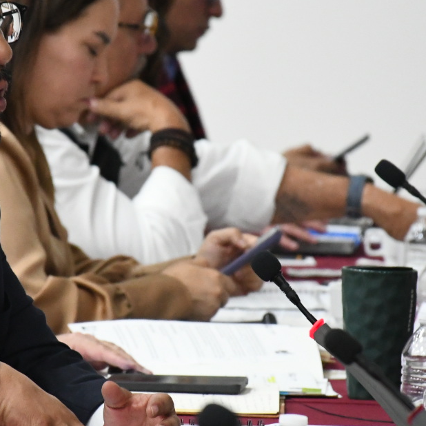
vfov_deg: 3.7
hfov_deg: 3.7
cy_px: 188
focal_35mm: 468
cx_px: 152
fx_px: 6516
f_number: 5.6
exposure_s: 1/125
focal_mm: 140
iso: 5000
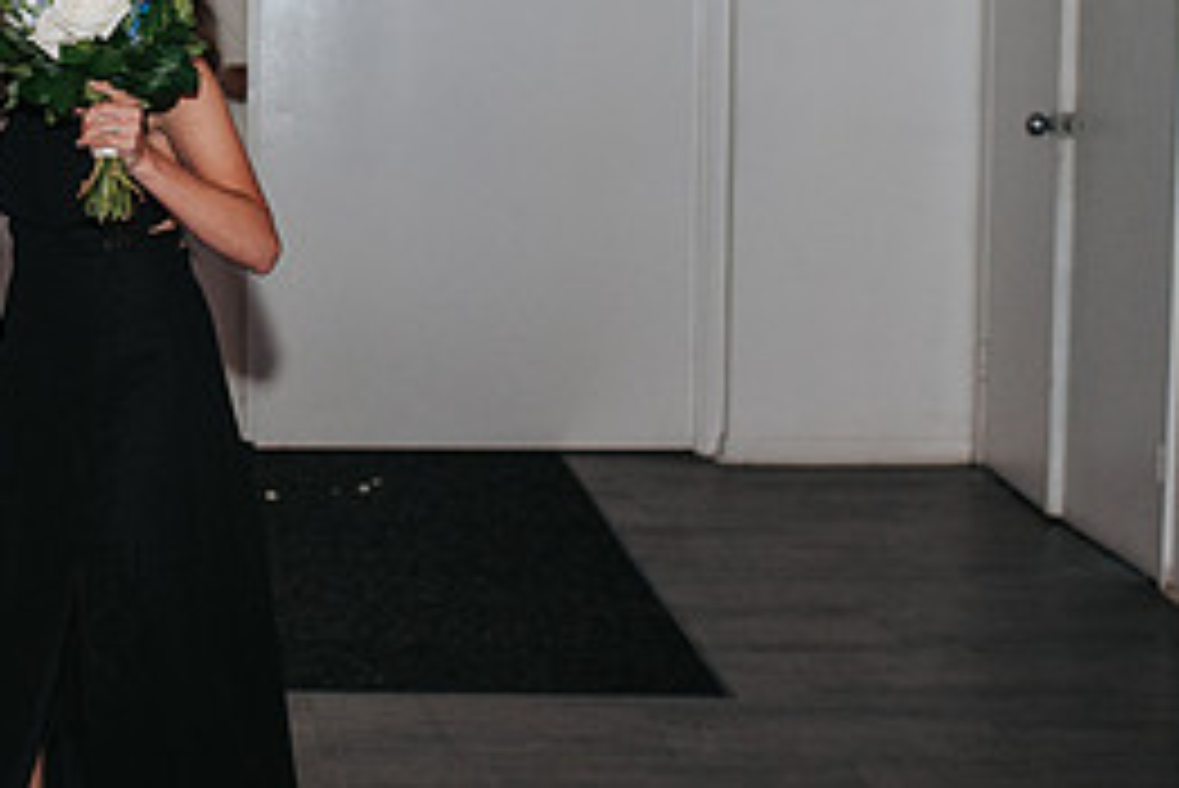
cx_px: -36
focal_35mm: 104
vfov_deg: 13.1
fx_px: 3408
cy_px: 97
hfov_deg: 19.0
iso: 1000
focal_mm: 35
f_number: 2.8
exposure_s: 1/200
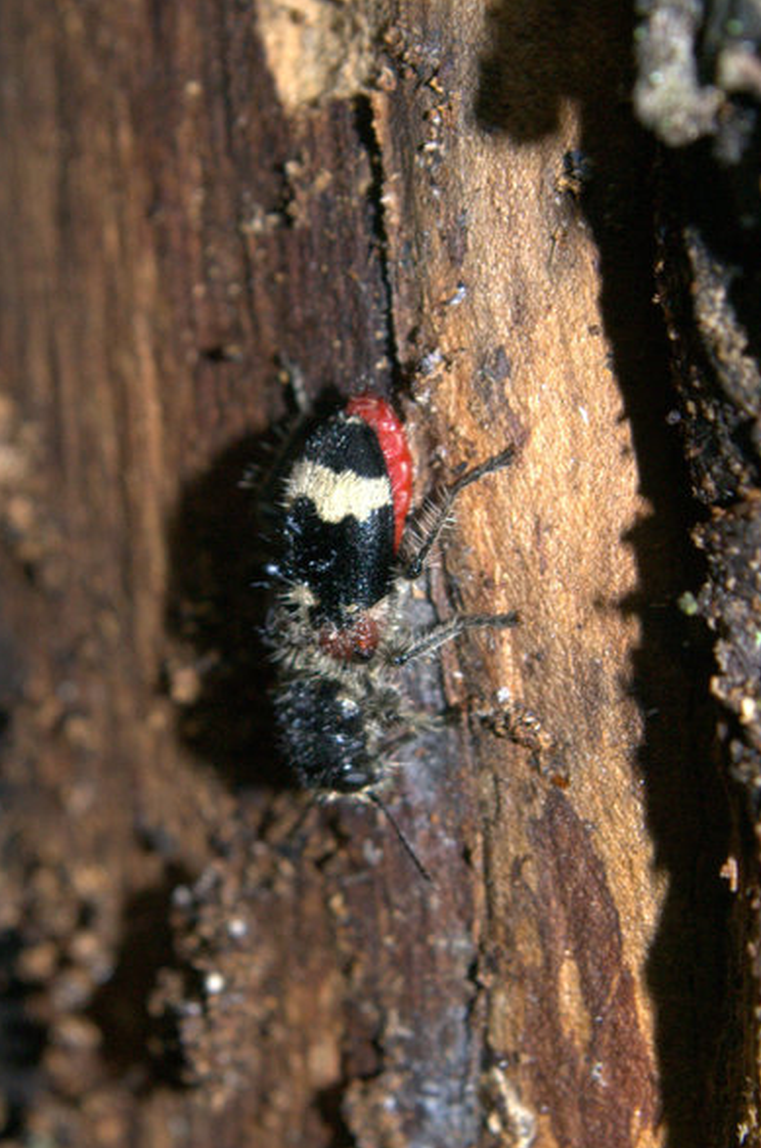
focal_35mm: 72
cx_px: 391
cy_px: 622
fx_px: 2292
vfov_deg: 28.1
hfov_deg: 18.8
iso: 100
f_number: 8
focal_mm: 44
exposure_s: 1/60
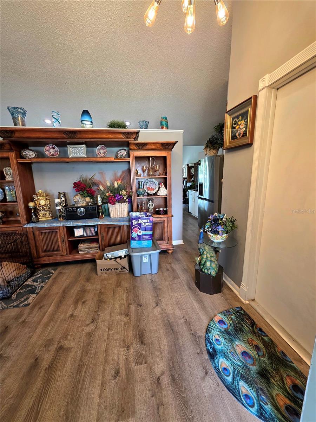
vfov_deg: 106.2
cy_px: 211
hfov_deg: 89.9
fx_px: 158
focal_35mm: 13
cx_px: 158
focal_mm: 2.2
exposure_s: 1/83.3
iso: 160
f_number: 1.9
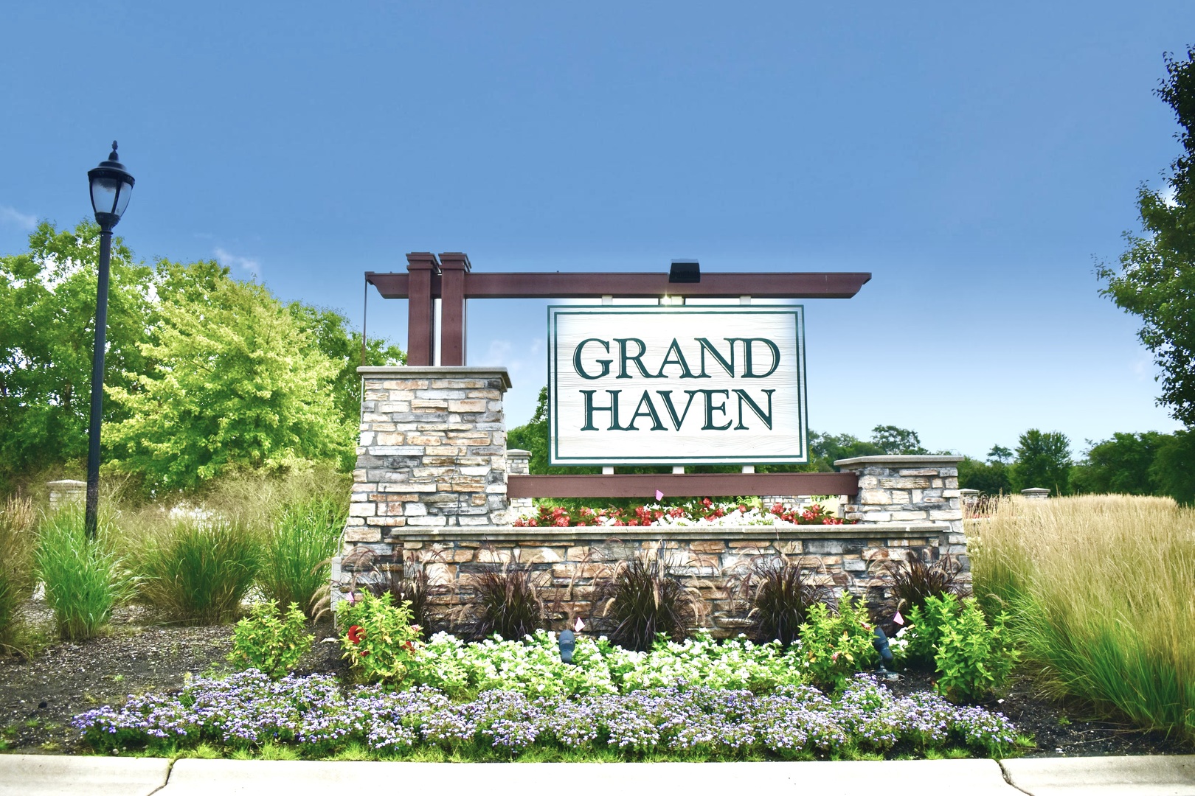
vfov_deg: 43.6
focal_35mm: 30
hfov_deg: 61.9
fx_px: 996
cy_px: 398
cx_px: 598
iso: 400
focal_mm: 20
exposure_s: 1/4000
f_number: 3.8
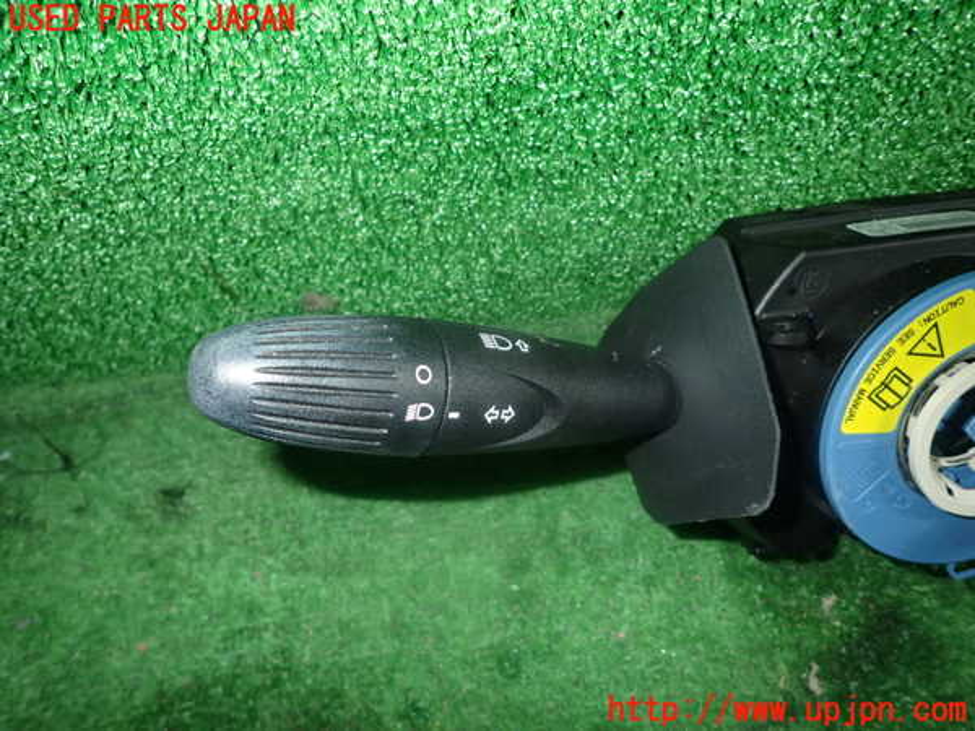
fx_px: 704
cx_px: 488
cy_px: 366
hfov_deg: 69.4
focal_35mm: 25
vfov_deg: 54.9
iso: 200
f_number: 5.6
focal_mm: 4.5
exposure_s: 1/30
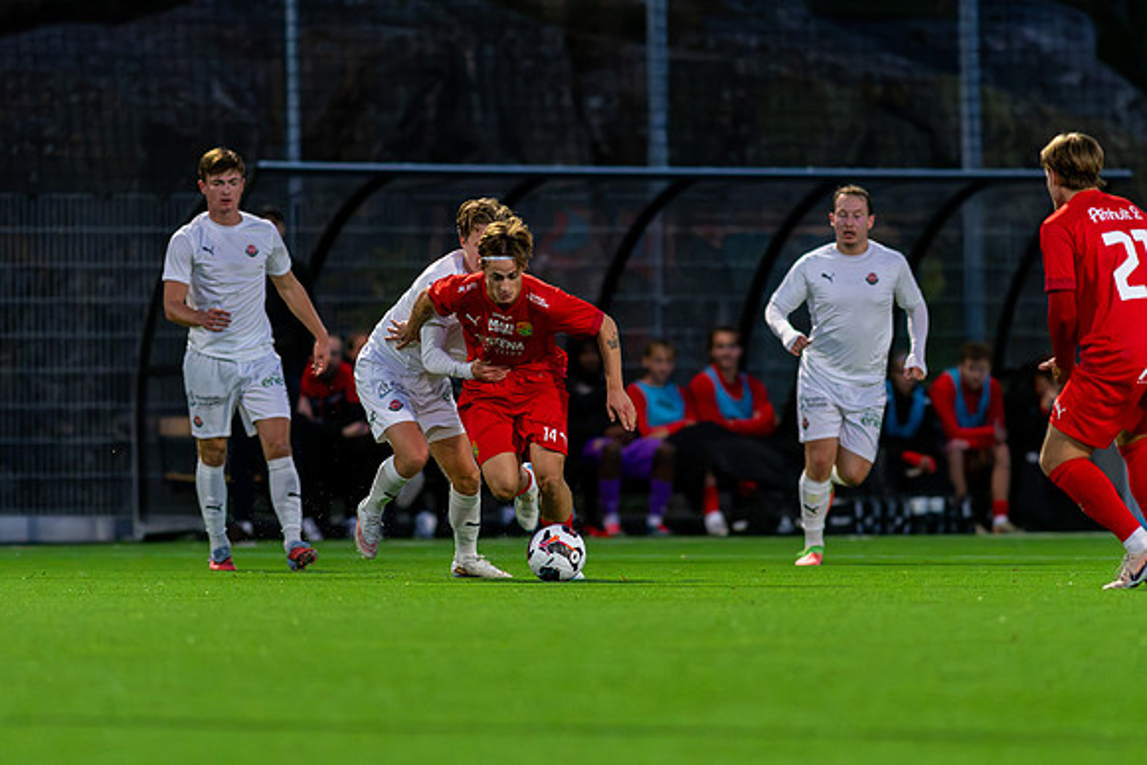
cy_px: 382
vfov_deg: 3.0
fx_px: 14580
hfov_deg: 4.5
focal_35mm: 458
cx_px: 574
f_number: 3.2
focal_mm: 300
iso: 8000
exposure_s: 1/800
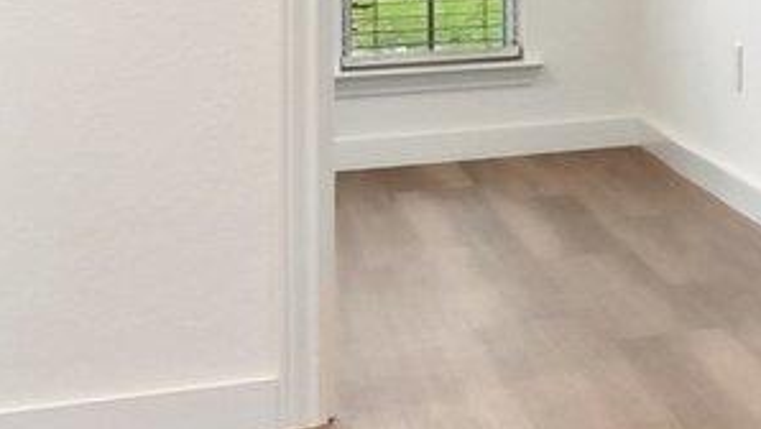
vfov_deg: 10.6
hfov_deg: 11.0
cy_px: -315
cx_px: 2362
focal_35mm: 108
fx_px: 2180
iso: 400
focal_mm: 10
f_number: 8
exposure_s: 1/13
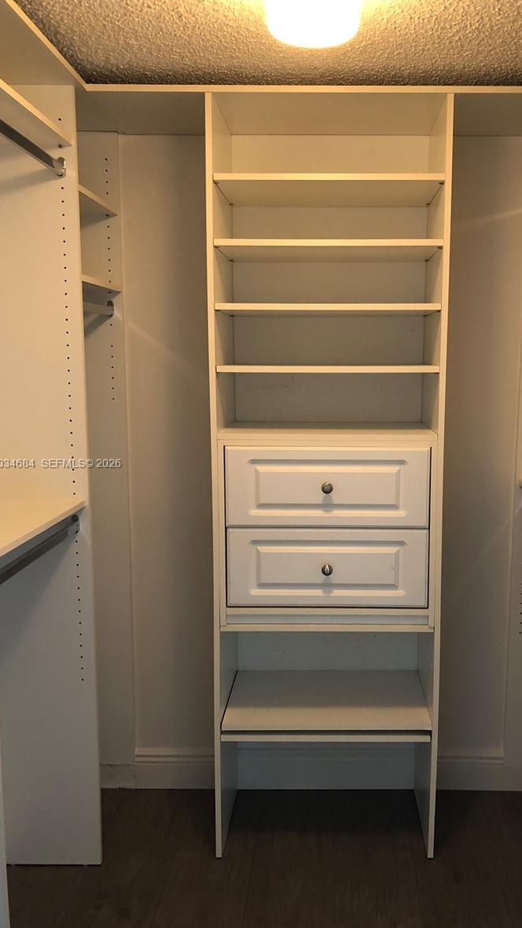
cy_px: 464
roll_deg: -1.0
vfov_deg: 62.6
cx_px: 329
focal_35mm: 31
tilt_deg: -8.6
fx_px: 763
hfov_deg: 37.5
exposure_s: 1/15
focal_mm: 3.99
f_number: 1.8
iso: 50
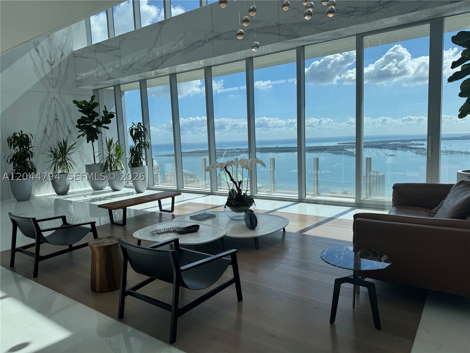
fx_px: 326
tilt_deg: -7.3
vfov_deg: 56.8
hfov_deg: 71.6
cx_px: 235
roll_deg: +1.8
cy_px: 176
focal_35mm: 24
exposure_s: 1/3802
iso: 80
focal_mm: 6.76
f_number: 1.78
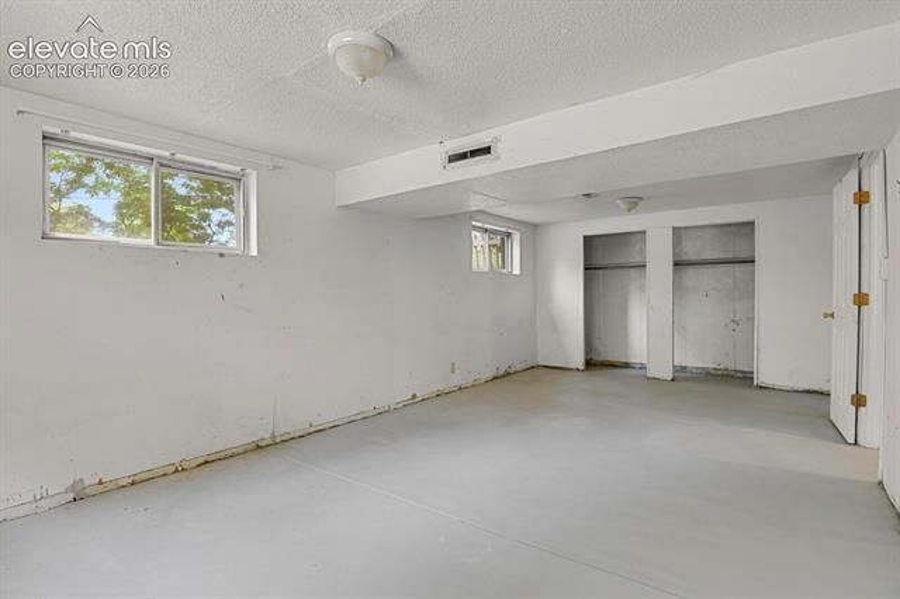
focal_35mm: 17
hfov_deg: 93.3
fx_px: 425
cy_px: 300
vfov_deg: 70.4
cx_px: 450
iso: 12800
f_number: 8
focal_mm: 17
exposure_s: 1/20
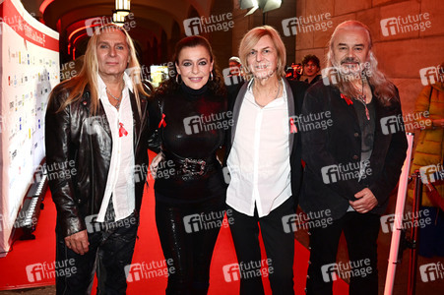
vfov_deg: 42.9
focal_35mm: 30
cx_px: 222
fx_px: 376
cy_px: 148
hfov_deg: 61.1
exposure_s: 1/200
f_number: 5.6
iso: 1250
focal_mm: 30.5
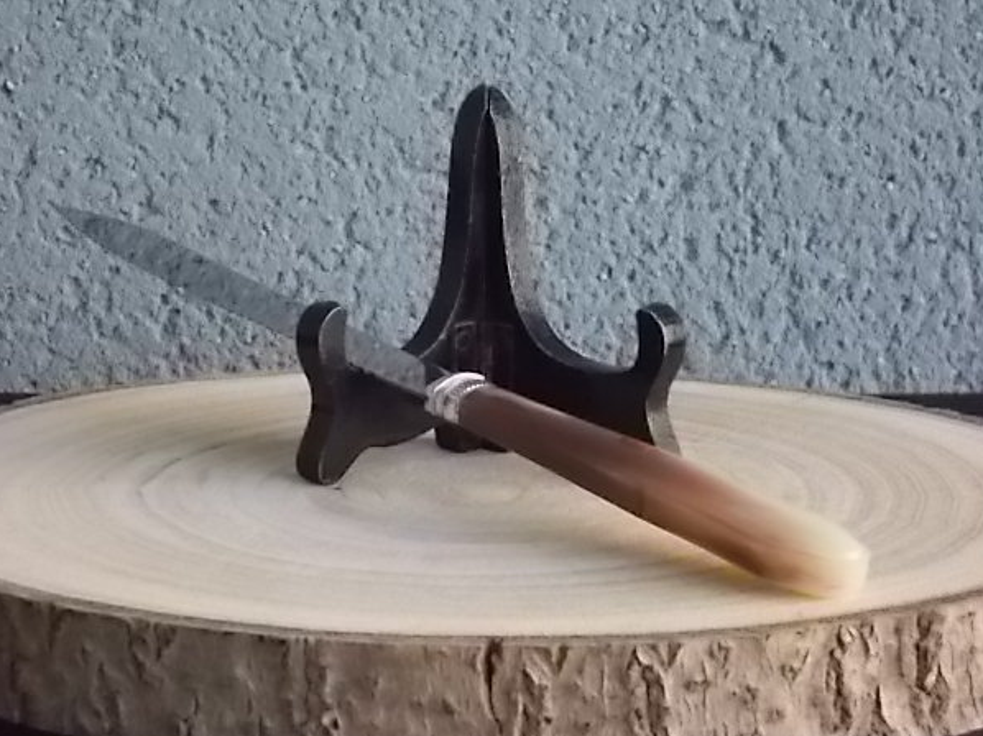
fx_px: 3435
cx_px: 503
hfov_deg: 16.3
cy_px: 393
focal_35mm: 121
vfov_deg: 12.2
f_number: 6
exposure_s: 1/200
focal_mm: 20.1
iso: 800
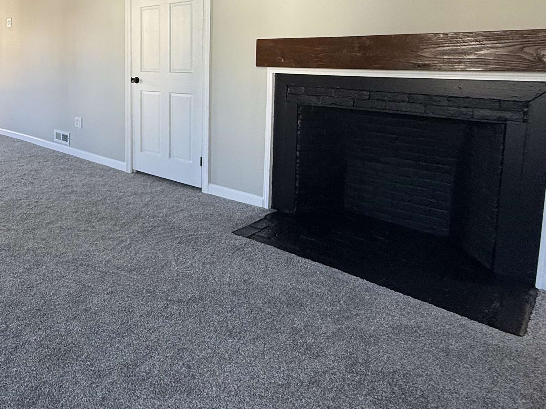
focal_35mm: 27
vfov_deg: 49.1
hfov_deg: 59.8
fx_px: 426
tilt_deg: -4.6
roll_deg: +0.8
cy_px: 95
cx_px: 105
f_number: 2.2
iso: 250
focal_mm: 2.22
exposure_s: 1/99
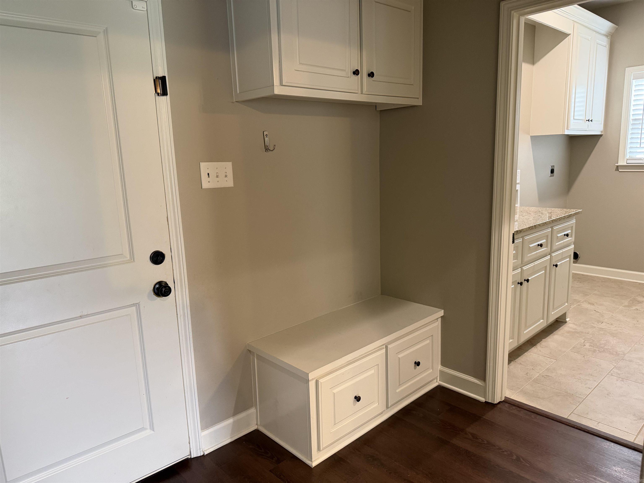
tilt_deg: -10.9
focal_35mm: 24
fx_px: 446
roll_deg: +2.0
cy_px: 242
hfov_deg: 71.6
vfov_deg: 56.8
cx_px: 322
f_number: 1.78
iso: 320
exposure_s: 1/60
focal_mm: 6.76
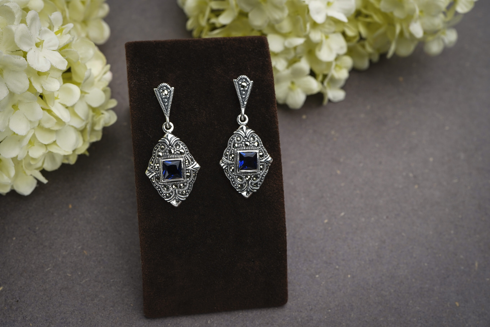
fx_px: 681
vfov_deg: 27.0
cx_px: 245
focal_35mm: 50
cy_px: 164
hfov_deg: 39.6
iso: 250
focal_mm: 50
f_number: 9
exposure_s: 1/40
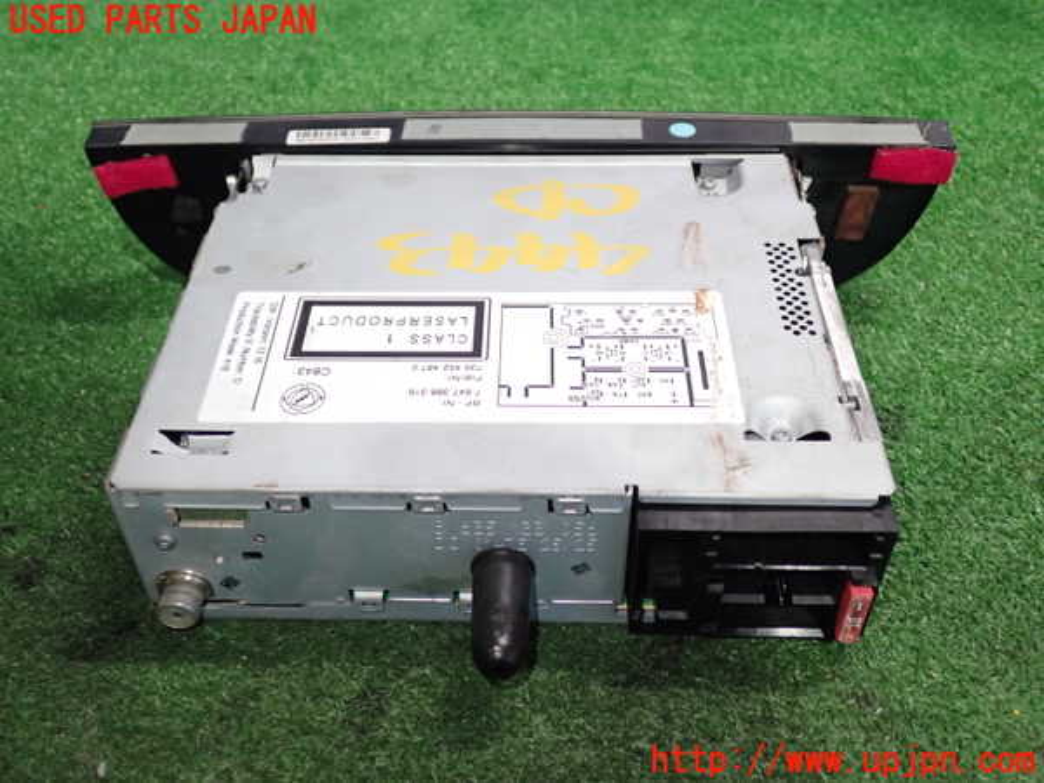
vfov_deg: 39.7
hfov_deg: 51.4
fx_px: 1086
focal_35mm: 36
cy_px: 392
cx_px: 522
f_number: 2.5
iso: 400
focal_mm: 6.37
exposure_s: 1/40
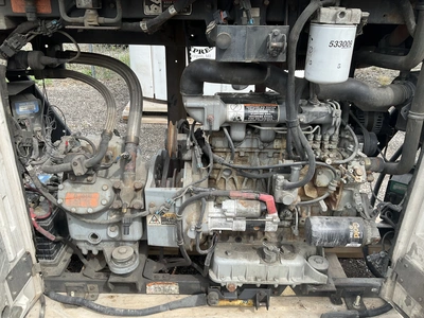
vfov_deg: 48.2
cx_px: 212
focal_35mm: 29
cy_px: 159
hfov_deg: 61.7
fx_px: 355
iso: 25
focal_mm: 3
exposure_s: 1/422
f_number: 1.8
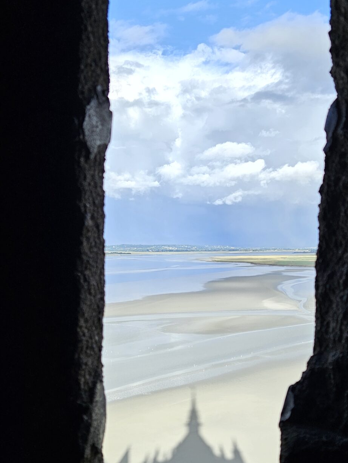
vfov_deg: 39.5
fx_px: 644
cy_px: 277
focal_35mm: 48
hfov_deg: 30.2
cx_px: 205
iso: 25
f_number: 1.8
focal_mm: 5.4
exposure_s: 1/1111
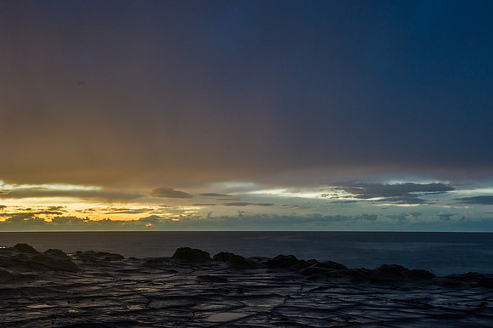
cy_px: 164
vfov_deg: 29.4
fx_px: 625
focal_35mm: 46
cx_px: 246
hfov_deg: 43.0
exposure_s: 13
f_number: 8
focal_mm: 44
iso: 200
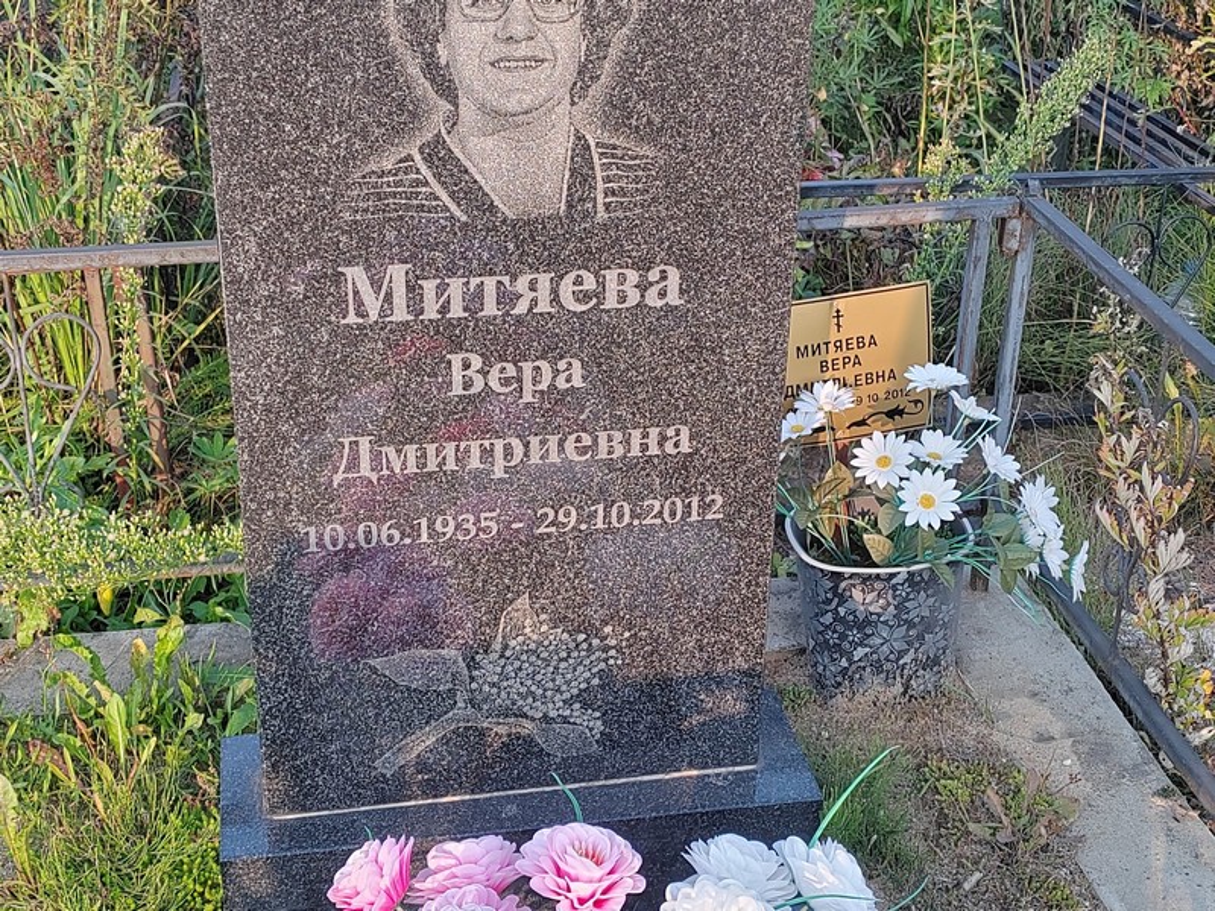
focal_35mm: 51
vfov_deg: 28.6
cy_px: 456
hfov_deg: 37.5
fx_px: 1790
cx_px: 608
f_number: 1.9
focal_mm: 5.52
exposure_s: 1/250
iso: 100
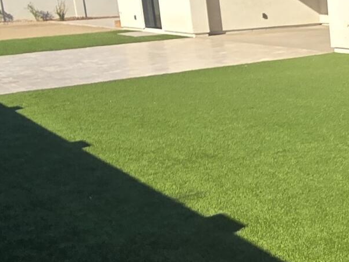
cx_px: 443
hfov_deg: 25.9
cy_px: 163
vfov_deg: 22.5
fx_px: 655
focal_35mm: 65
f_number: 2.2
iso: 50
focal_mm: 2.2
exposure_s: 1/2180
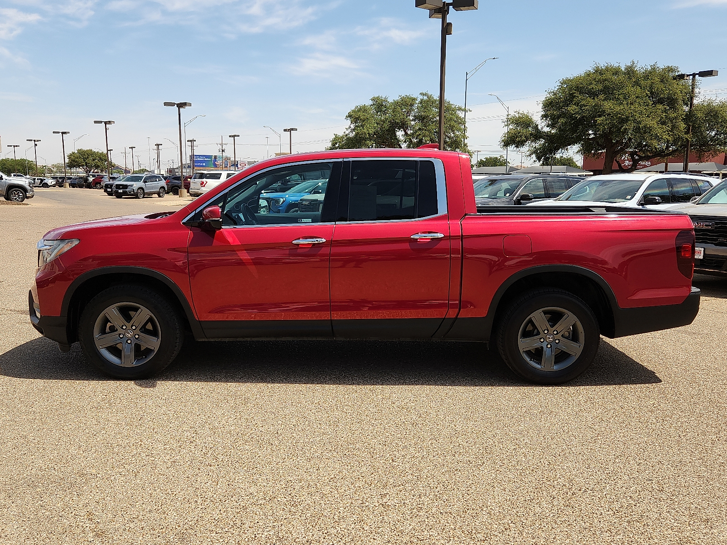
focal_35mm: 23
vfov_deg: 58.9
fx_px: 483
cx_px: 364
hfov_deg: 73.9
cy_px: 272
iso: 50
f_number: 1.8
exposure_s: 1/1429
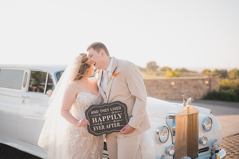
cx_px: 120
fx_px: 332
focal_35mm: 50
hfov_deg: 39.6
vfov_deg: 27.0
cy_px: 80
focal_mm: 50
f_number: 1.2
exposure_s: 1/5000
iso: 200
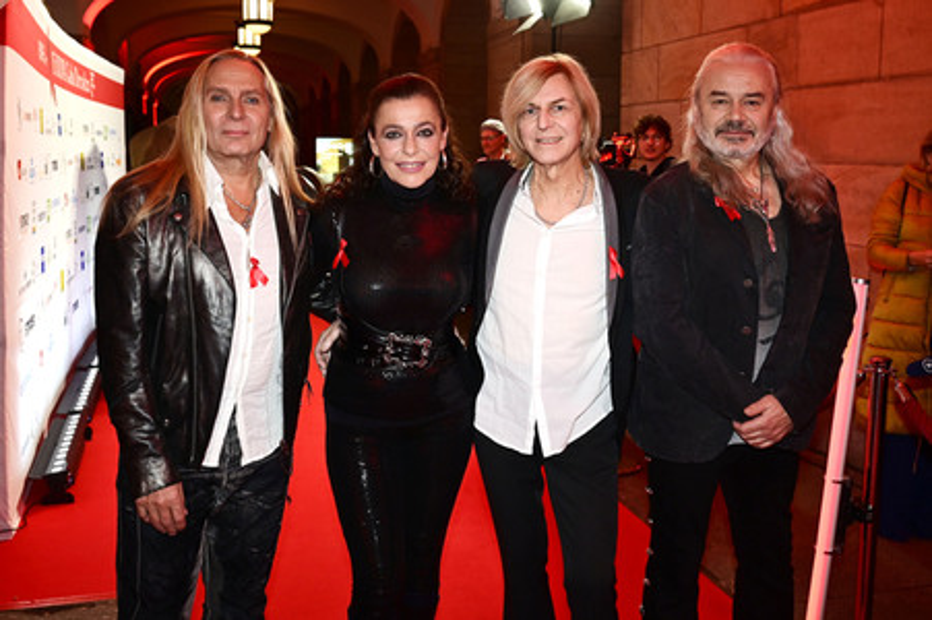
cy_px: 310
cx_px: 466
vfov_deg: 42.9
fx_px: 789
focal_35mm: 30
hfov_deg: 61.1
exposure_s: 1/200
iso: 1250
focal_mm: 30.5
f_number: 5.6
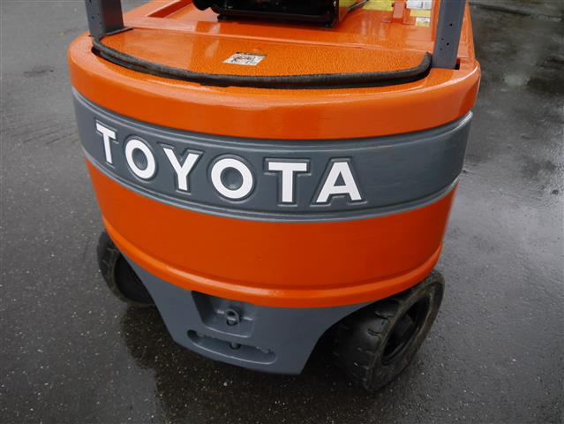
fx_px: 456
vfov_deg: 49.8
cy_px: 212
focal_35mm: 28
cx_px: 282
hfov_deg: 63.4
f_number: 3.5
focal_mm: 14
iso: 640
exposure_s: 1/125
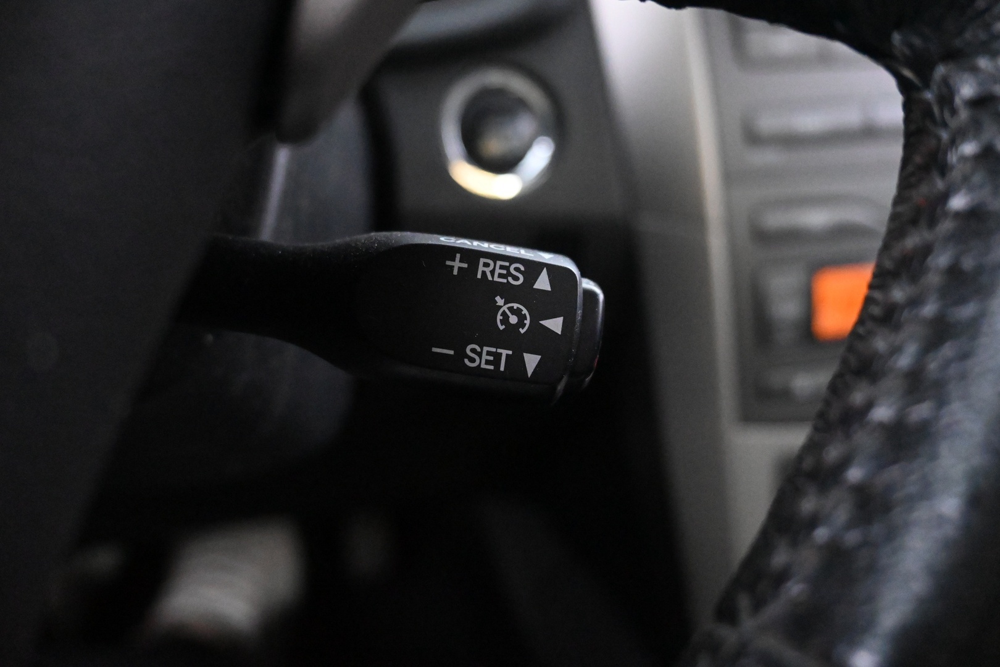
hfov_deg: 63.2
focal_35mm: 29
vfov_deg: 44.6
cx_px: 500
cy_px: 334
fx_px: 812
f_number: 3.8
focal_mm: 19.5
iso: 11400
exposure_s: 1/30
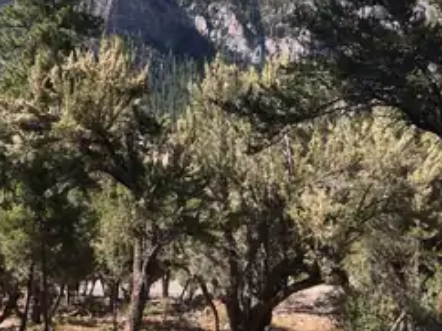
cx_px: 142
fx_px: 612
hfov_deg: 39.2
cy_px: 90
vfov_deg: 29.8
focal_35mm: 48
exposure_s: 1/693
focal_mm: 4.15
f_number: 2.2
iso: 25
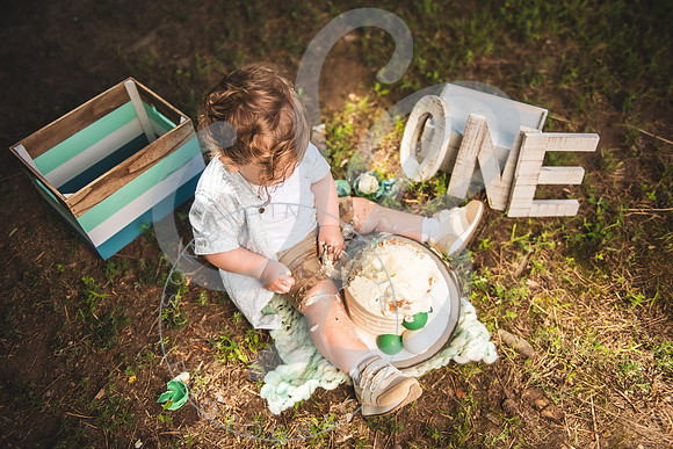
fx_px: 524
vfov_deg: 46.4
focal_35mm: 28
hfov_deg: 65.5
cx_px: 336
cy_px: 224
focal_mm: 28
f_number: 2.8
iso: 100
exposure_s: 1/800
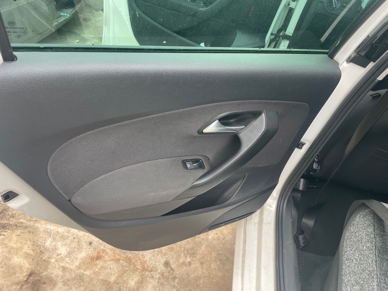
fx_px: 291
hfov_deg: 67.3
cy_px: 146
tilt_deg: -46.2
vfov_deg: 53.1
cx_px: 194
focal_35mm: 26
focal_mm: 4.2
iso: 64
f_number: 1.6
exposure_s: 1/121
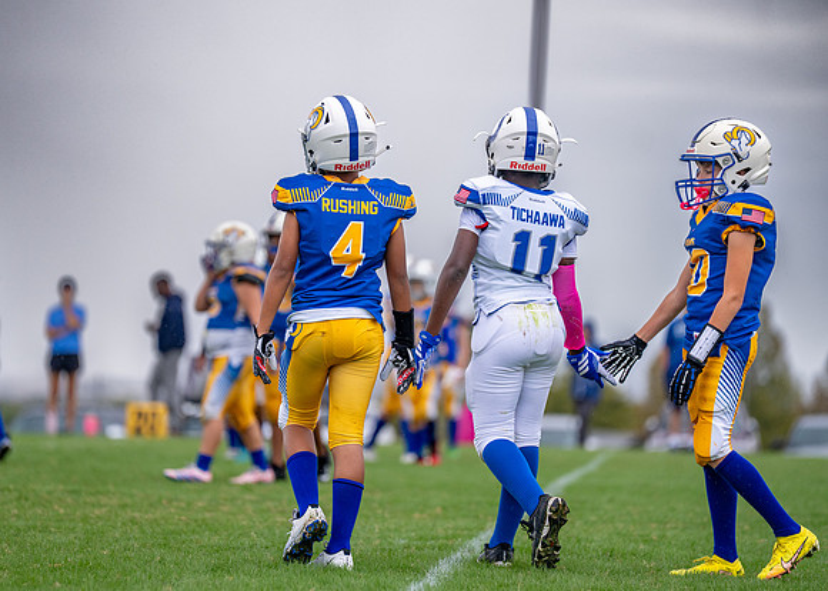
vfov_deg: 6.5
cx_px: 367
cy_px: 293
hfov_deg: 9.1
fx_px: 5231
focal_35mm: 222
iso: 500
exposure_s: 1/1600
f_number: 2.8
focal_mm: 200
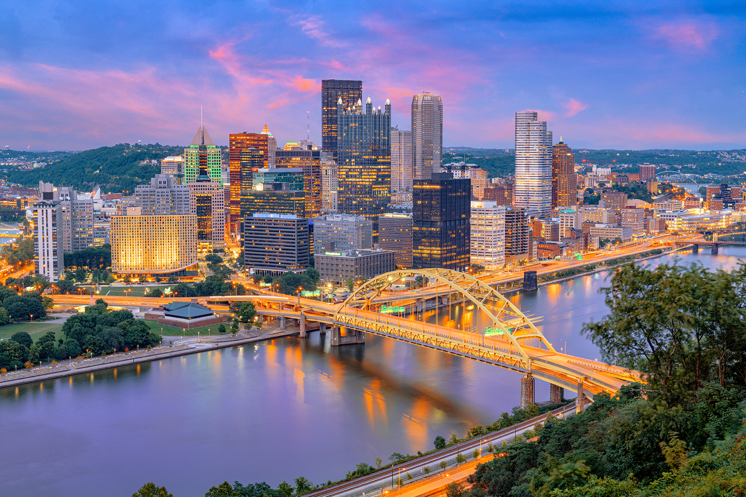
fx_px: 1036
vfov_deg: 27.0
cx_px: 373
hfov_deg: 39.6
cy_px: 248
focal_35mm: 50
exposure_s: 15
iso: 64
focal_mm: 50
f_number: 10
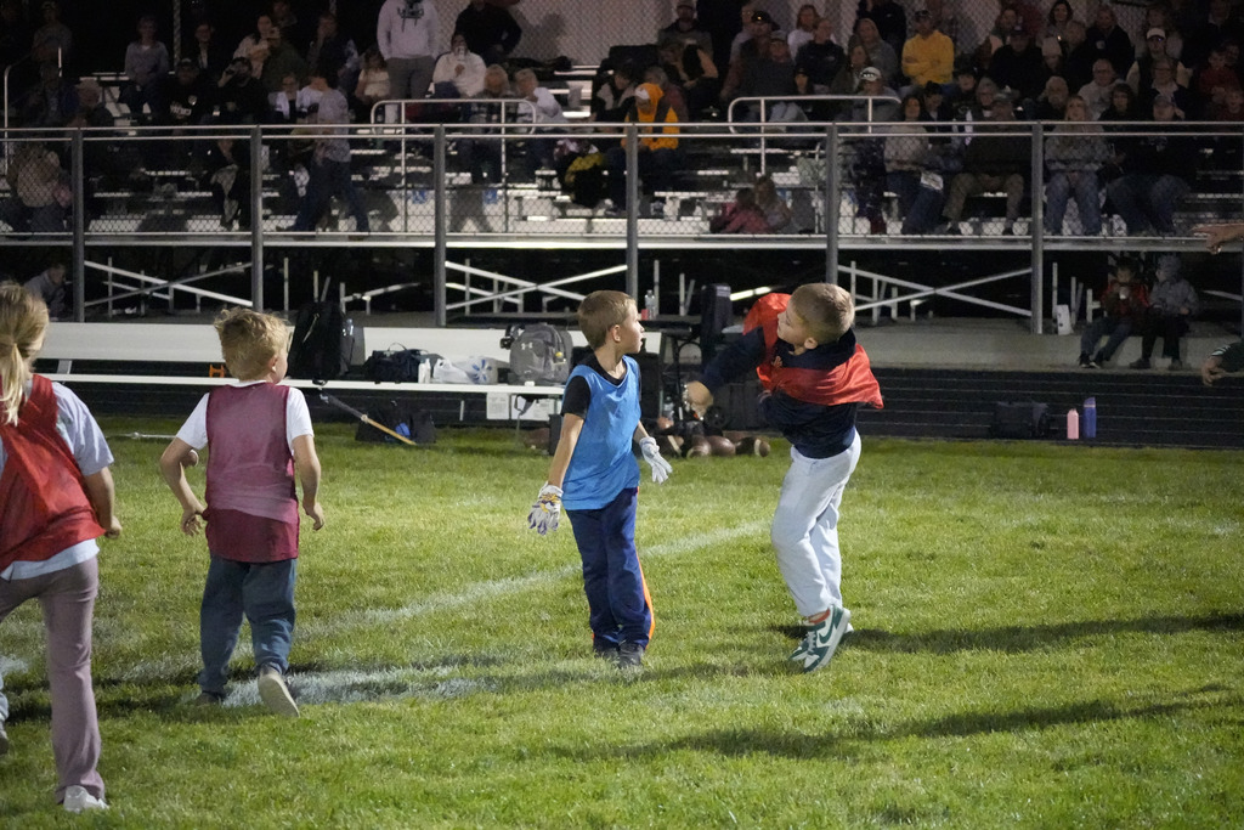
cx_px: 622
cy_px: 415
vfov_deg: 13.0
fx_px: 3629
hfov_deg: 19.5
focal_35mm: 105
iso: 25600
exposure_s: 1/400
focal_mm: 70
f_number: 4.5
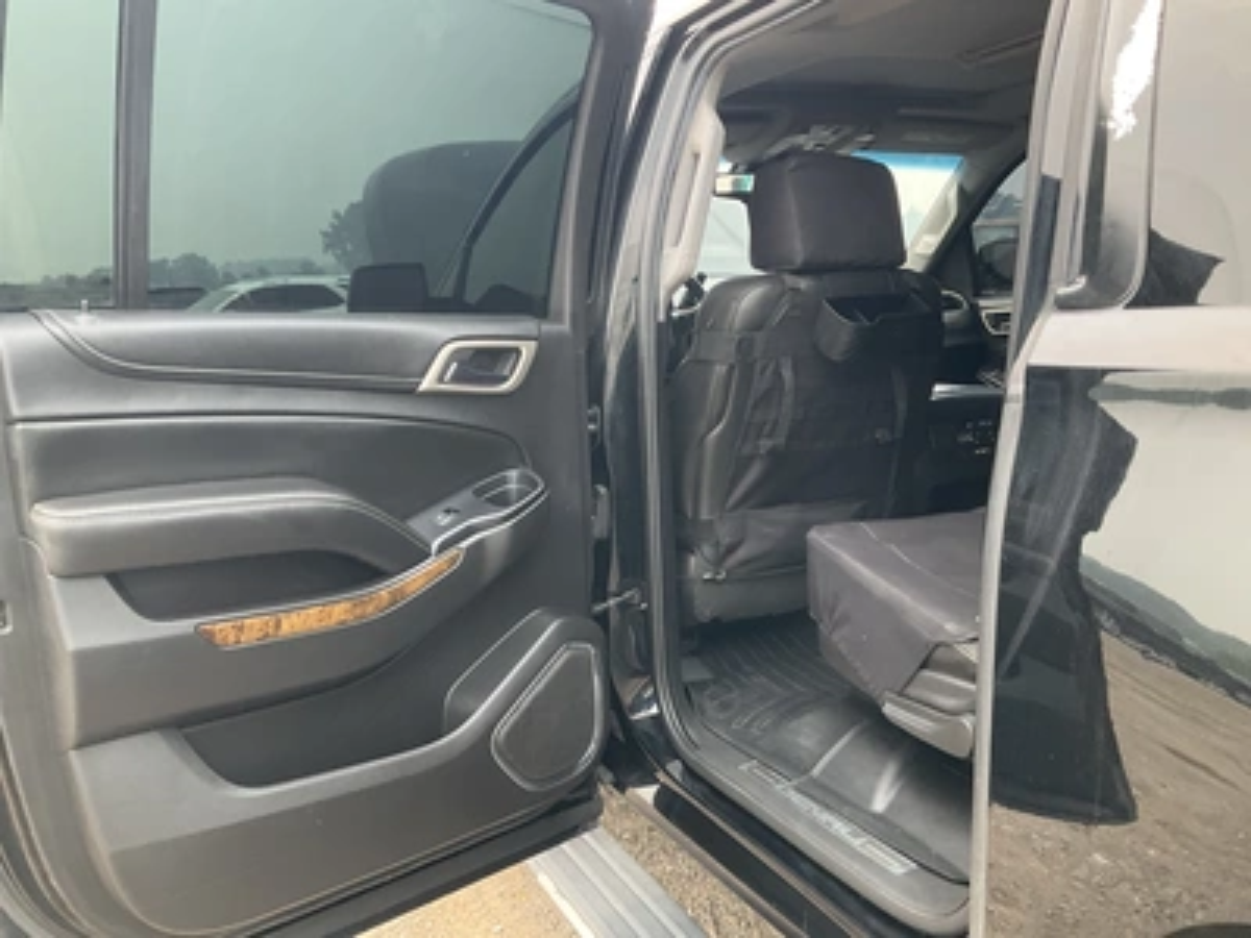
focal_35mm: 29
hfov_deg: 61.7
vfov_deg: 48.2
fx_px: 1048
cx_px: 626
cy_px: 469
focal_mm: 3
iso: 25
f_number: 1.8
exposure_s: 1/134
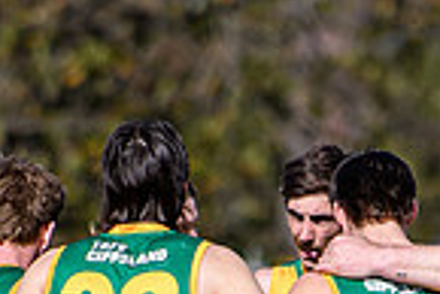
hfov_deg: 1.3
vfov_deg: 0.8
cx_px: 311
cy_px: 625
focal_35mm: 1647
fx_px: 20150
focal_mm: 200
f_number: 2.8
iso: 140
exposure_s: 1/3200
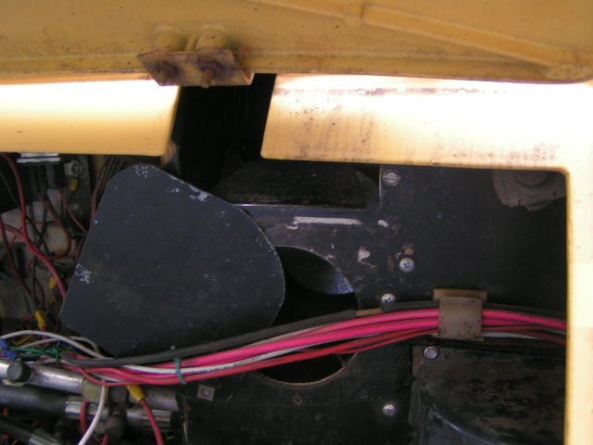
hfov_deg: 49.0
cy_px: 222
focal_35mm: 38
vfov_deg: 37.7
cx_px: 296
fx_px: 651
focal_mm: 5.8
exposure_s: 1/40
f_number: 2.8
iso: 80
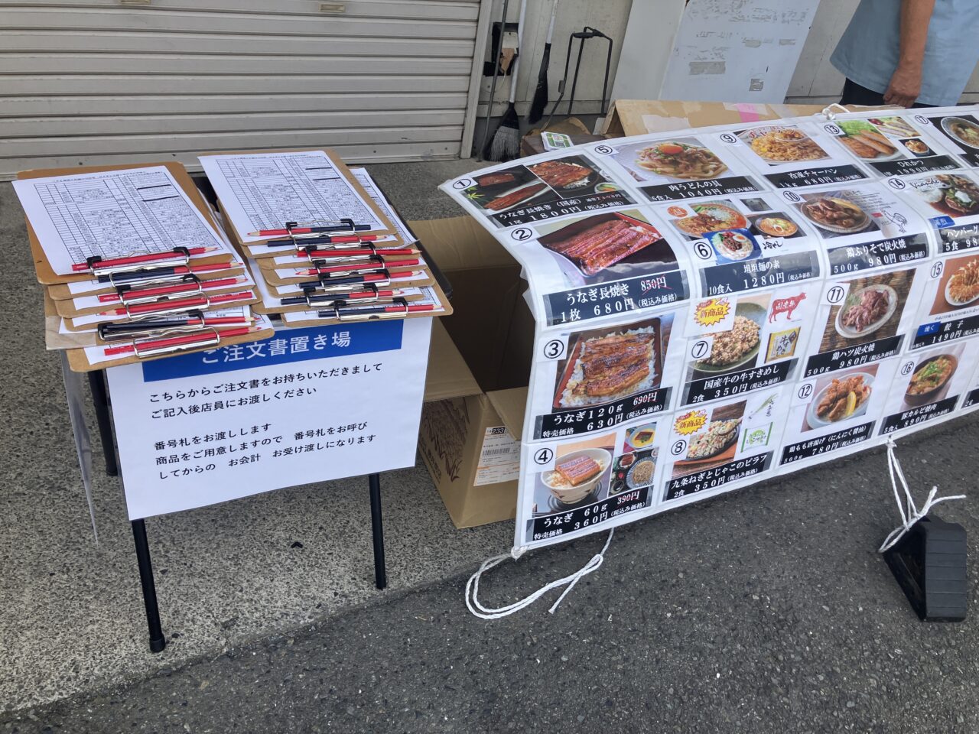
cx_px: 490
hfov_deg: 63.4
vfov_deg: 49.7
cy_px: 367
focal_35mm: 28
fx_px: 792
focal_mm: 3.99
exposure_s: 1/501
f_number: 1.8
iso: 32
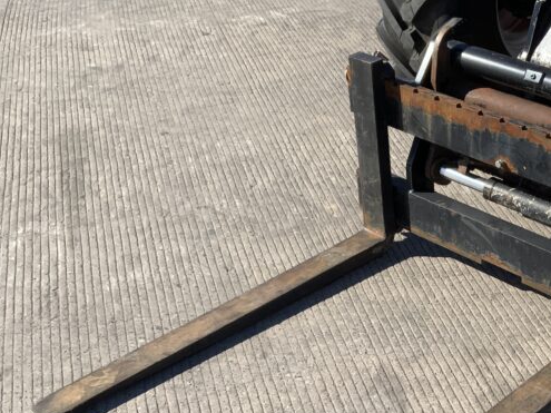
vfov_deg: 24.2
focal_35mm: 60
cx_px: 456
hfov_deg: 31.2
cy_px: 302
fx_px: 955
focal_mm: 3
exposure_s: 1/1311
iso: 16
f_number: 1.8
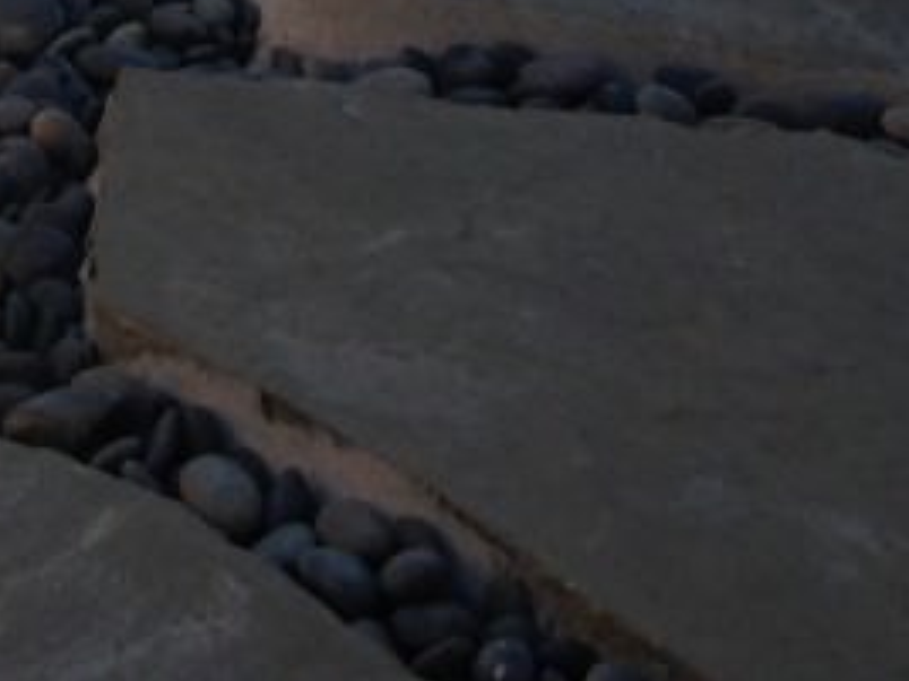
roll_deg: +0.9
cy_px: -1138
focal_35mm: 177
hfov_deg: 11.1
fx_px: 4648
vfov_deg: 7.6
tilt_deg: -16.4
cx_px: 17
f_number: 2.4
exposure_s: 1/889
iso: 50
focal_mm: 4.12
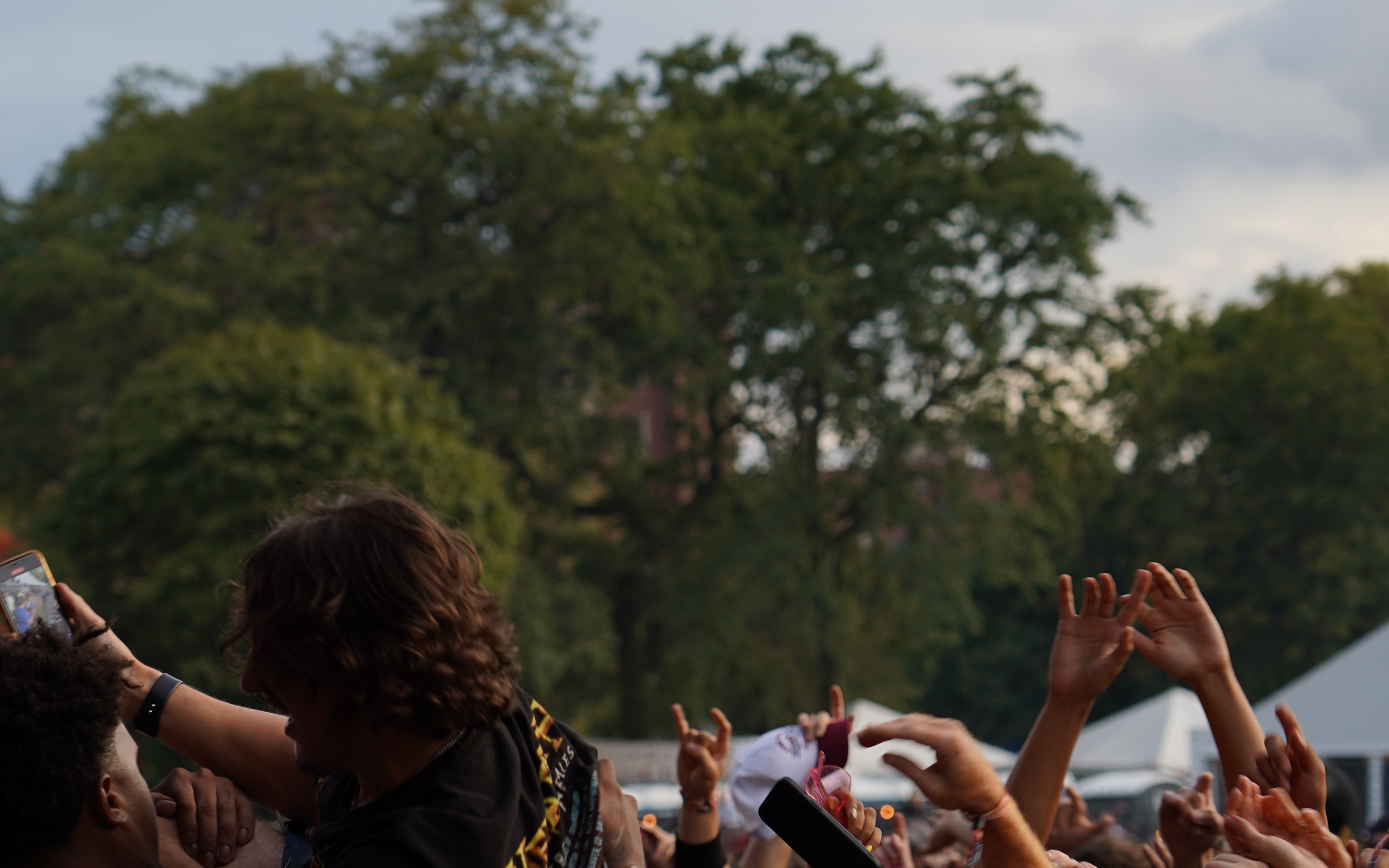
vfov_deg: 9.3
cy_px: 655
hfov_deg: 14.9
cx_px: 634
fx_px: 5300
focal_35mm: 140
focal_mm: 80
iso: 100
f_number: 4.5
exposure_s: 1/100
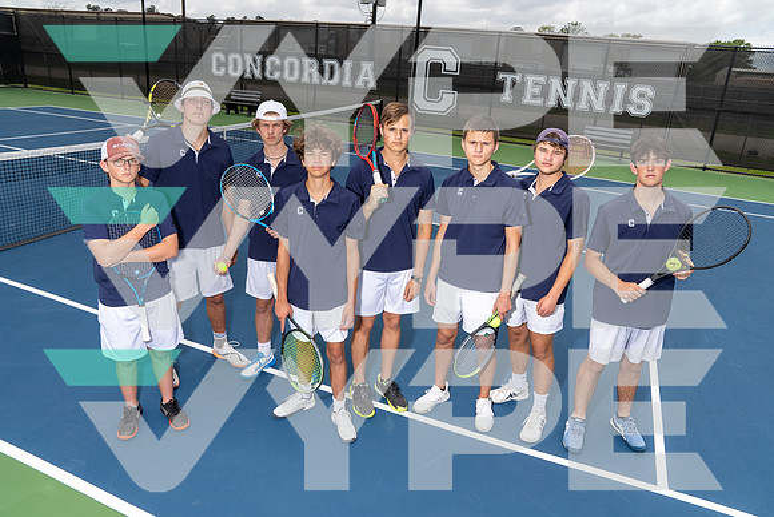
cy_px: 258
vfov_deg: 53.2
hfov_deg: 73.7
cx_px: 387
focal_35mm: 24
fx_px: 516
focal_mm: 24
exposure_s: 1/250
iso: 100
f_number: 8
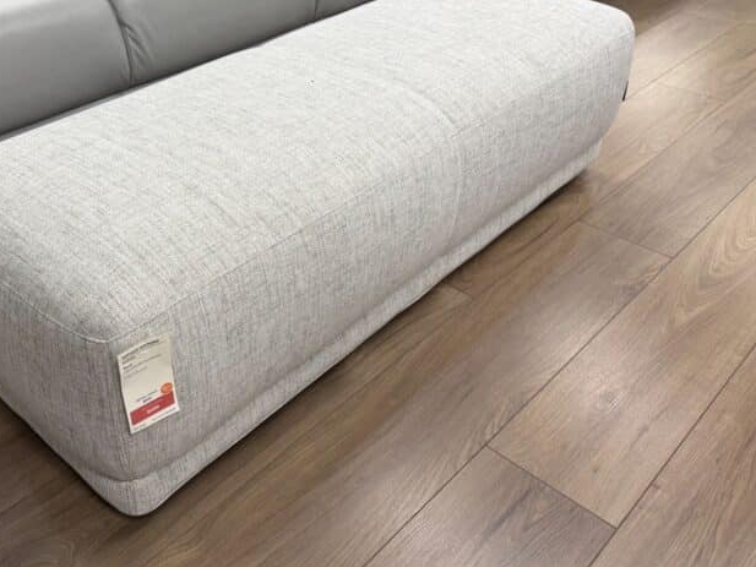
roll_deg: +3.6
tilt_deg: -32.3
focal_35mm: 35
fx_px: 765
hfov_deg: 51.9
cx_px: 268
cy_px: 208
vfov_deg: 40.4
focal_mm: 6.76
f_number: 1.78
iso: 100
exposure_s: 1/60
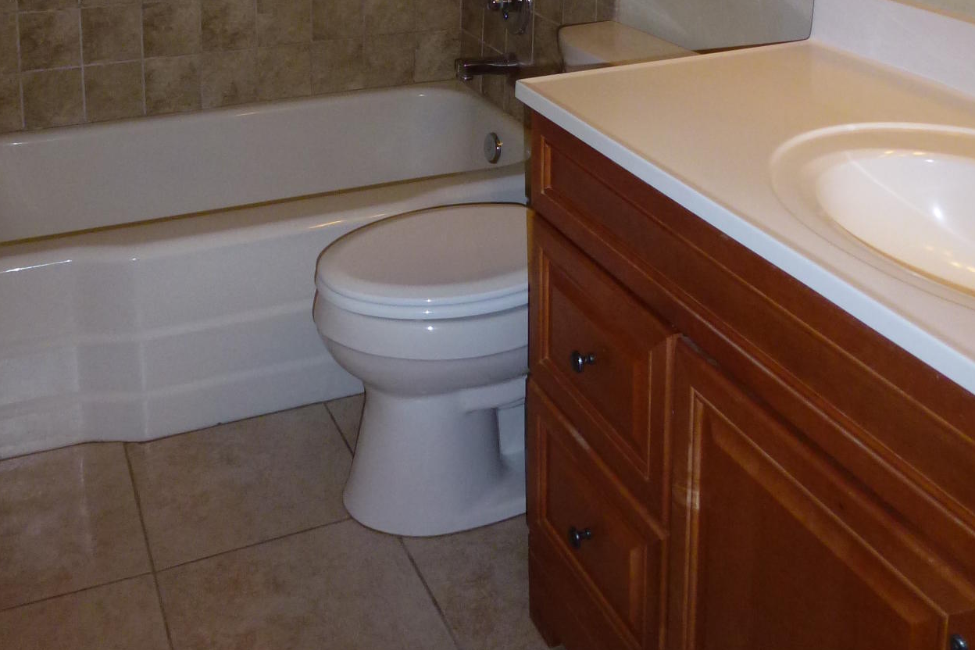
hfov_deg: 48.4
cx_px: 433
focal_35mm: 40
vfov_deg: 29.3
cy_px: -109
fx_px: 1083
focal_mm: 4.3
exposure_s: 1/60
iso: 160
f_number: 3.3
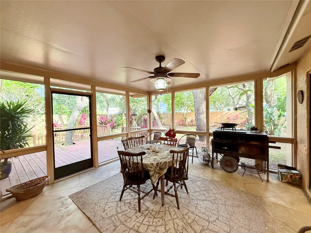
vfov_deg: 85.7
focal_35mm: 14
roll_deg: +0.9
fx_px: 126
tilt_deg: -1.4
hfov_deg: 102.1
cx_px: 156
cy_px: 116
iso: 400
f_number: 2.2
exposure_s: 1/120
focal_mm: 2.22
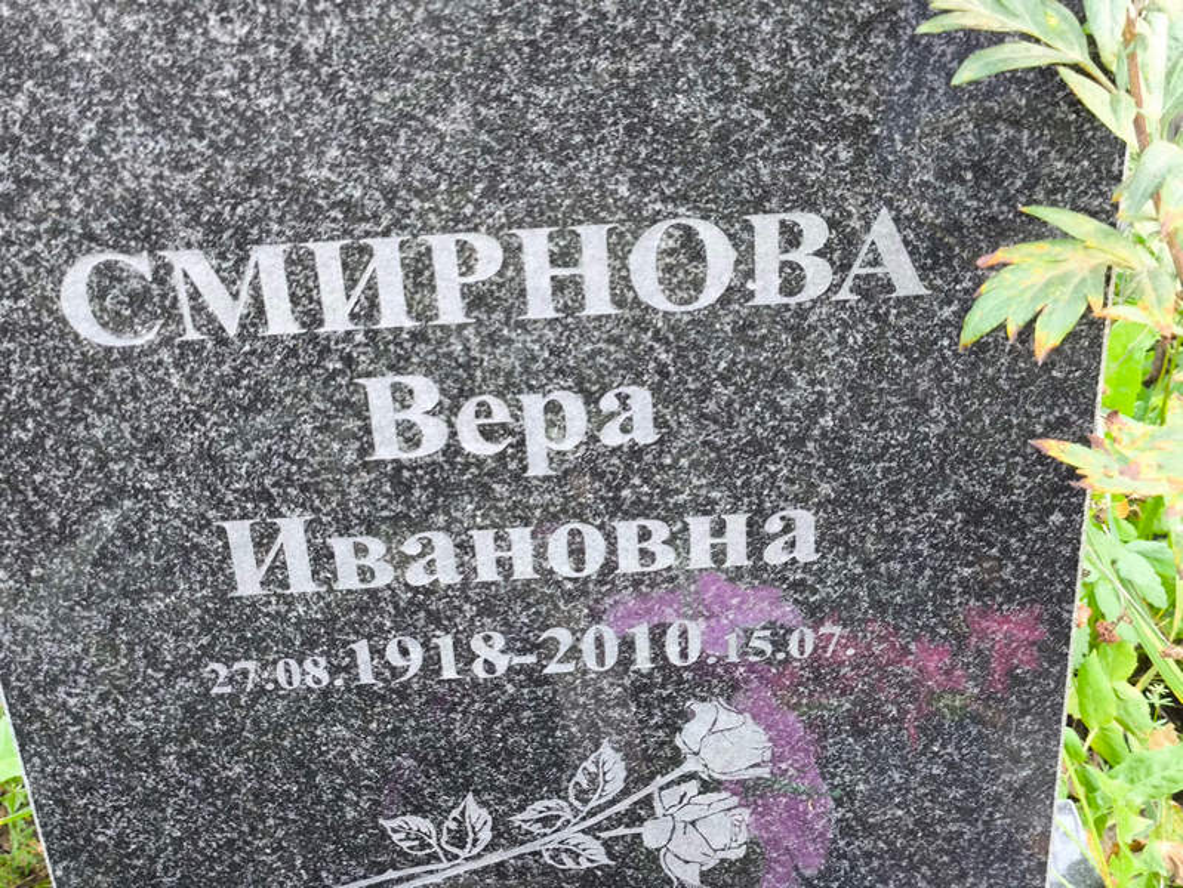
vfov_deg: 29.1
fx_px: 1710
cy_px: 444
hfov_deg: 38.2
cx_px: 592
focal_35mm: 50
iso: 160
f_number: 1.7
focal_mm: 4.71
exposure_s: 1/50
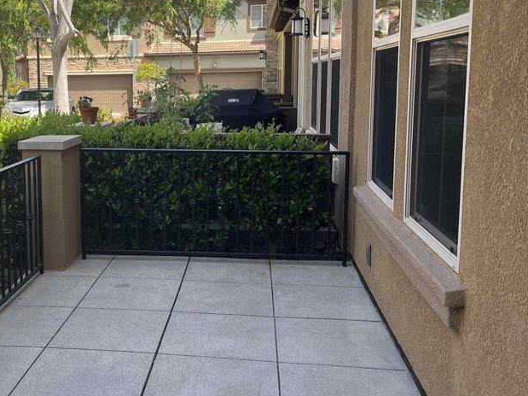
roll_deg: +1.2
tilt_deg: -6.8
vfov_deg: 33.5
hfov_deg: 41.8
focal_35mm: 43
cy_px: 157
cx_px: 98
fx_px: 656
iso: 50
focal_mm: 5.1
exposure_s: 1/804
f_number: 1.6
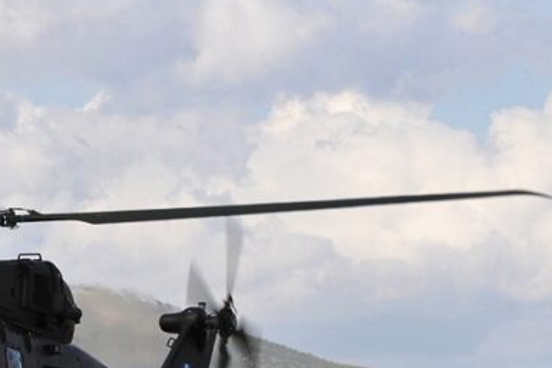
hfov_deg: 4.8
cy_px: 298
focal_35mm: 424
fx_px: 6503
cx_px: -79
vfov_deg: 3.2
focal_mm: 110
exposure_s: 1/250
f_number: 7.1
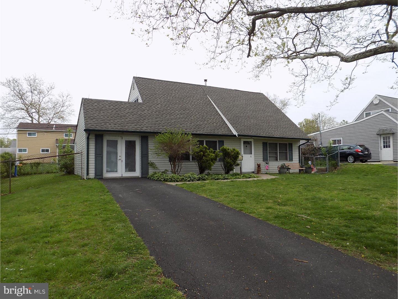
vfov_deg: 56.8
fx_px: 276
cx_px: 199
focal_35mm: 24
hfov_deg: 71.6
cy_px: 150
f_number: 3.1
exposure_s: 1/160
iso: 80
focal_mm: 4.3
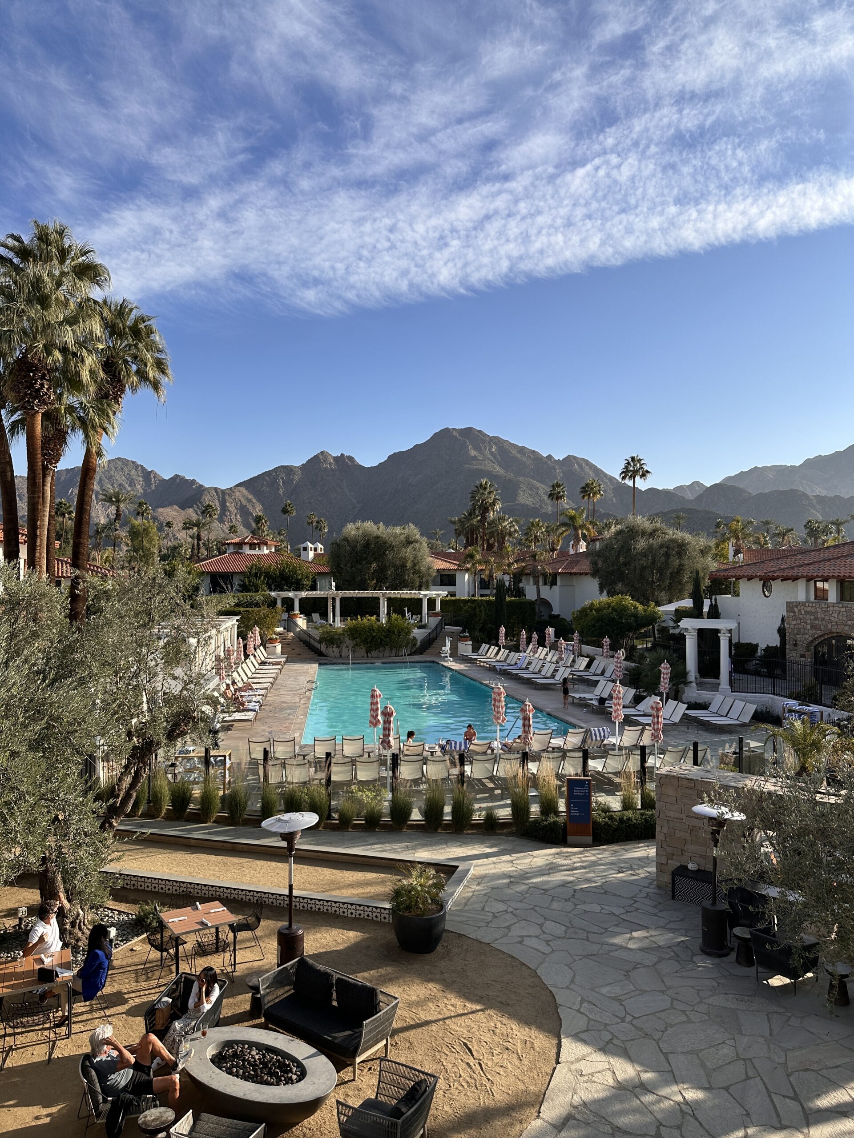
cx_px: 427
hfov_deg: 56.8
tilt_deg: +0.9
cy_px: 569
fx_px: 789
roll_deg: -0.3
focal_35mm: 24
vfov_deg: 71.6
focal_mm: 6.86
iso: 80
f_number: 1.78
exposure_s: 1/4348
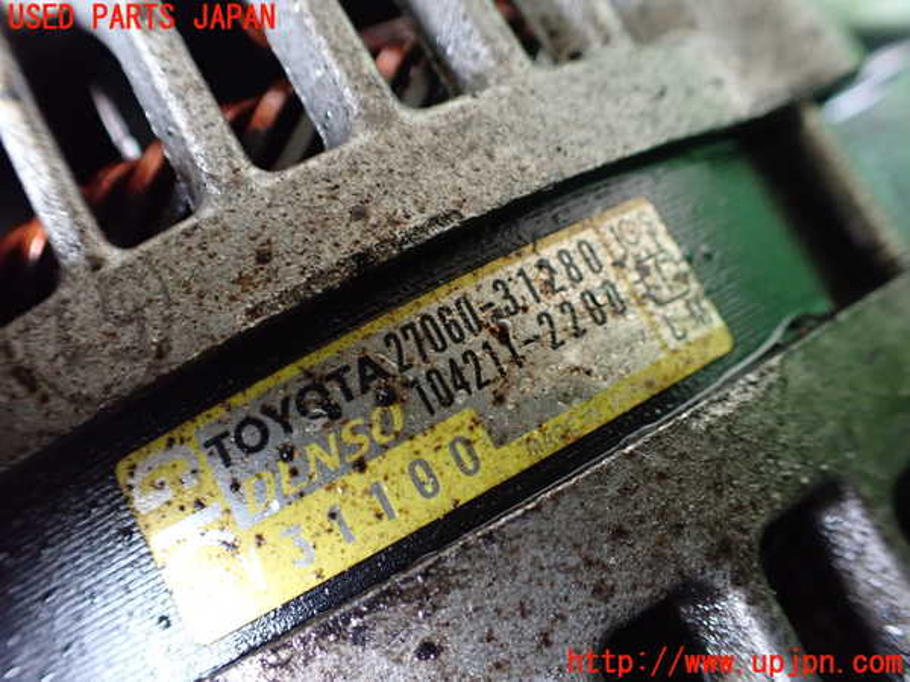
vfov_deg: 46.8
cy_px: 341
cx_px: 455
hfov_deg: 60.0
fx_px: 789
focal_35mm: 30
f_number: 2.3
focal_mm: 5.4
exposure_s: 1/30
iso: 1000
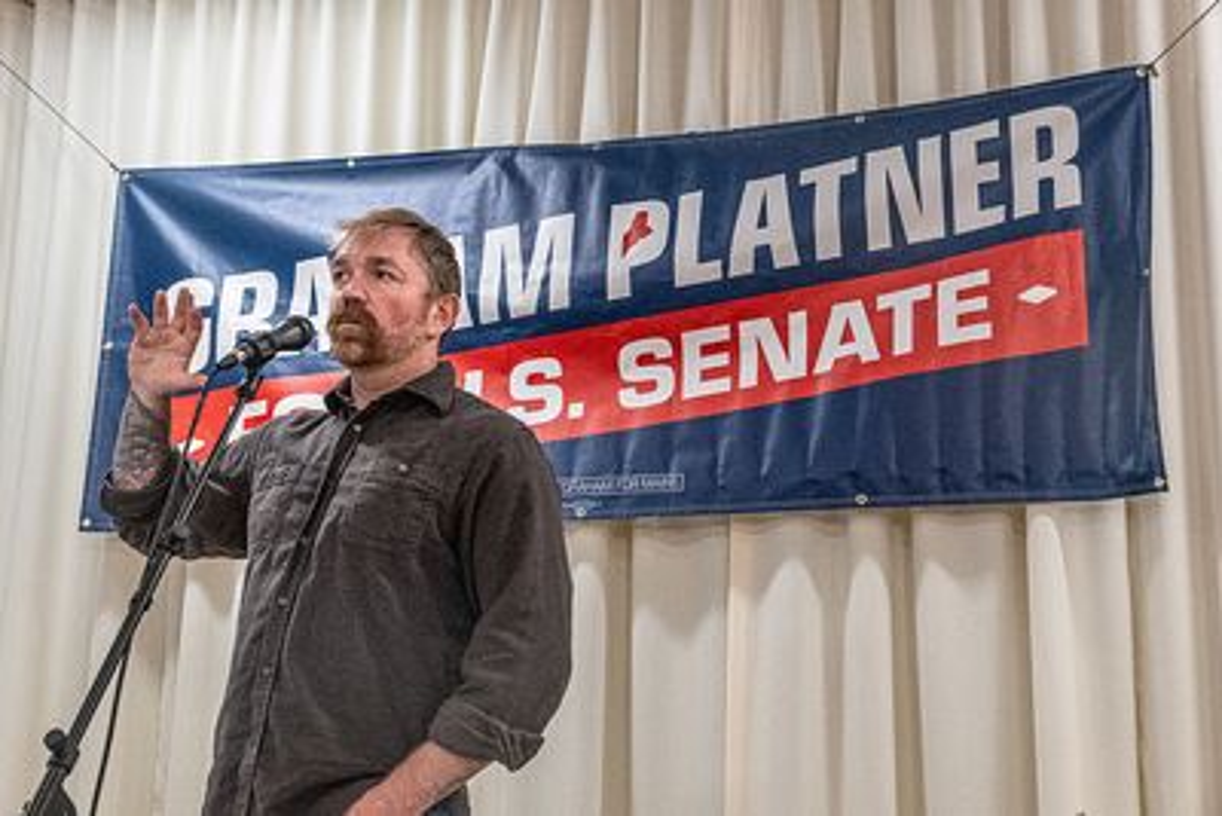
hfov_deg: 41.1
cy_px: 408
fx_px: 1630
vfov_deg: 28.1
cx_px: 611
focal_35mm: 48
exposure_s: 1/320
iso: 6400
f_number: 6.3
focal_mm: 32
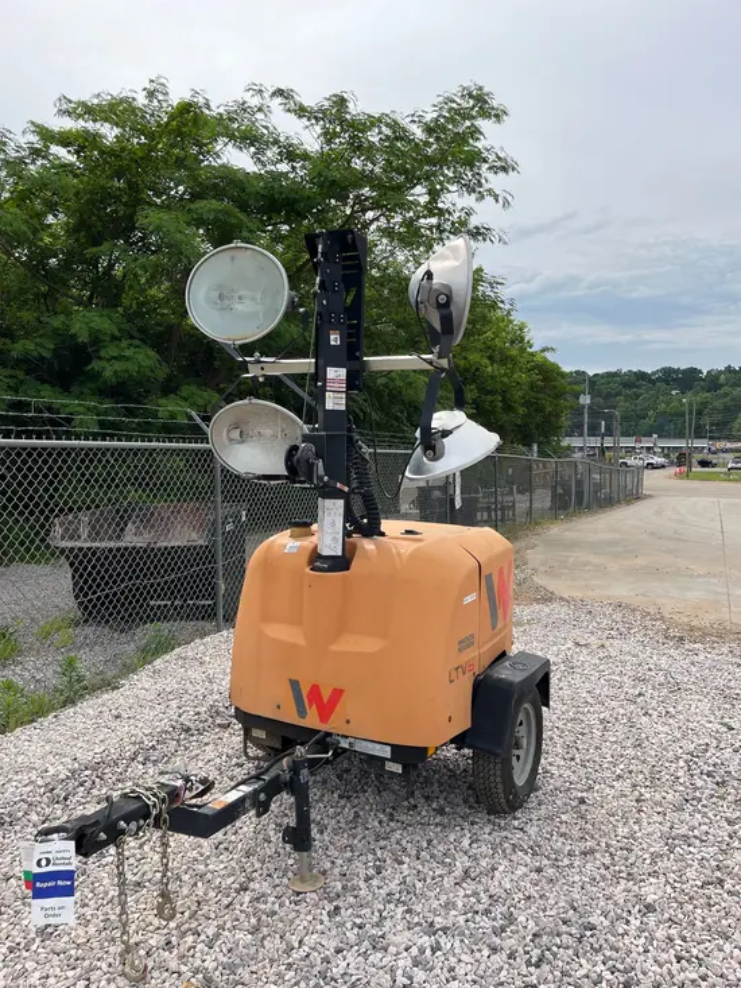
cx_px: 370
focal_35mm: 26
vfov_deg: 67.3
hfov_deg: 53.1
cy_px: 494
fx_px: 742
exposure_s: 1/3215
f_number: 1.6
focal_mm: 5.1
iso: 50
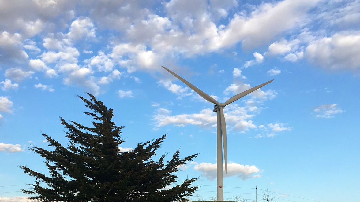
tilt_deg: +8.4
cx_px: 180
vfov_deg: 26.9
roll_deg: -0.4
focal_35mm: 43
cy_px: 174
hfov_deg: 47.4
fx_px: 410
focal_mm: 4.15
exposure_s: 1/574
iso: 25
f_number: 2.2
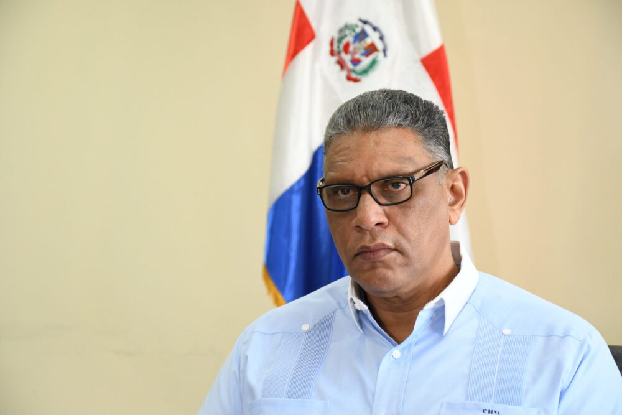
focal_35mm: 120
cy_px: 208
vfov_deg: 11.4
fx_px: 2073
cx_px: 311
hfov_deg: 17.1
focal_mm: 80
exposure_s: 1/100
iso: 2000
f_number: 6.3
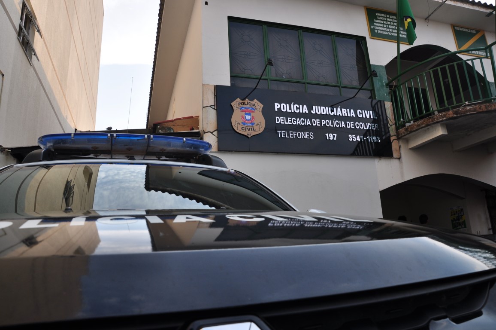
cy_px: 165
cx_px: 248
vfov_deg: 47.8
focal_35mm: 27
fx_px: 372
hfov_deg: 67.4
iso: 200
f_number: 9
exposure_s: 1/160
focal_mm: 18
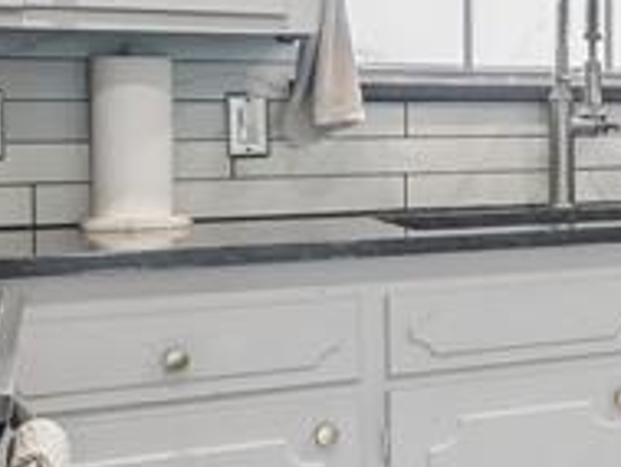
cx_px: 1035
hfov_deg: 20.8
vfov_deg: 20.1
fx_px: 1310
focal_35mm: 73
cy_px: 145
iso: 250
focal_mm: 14
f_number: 9
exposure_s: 1/4
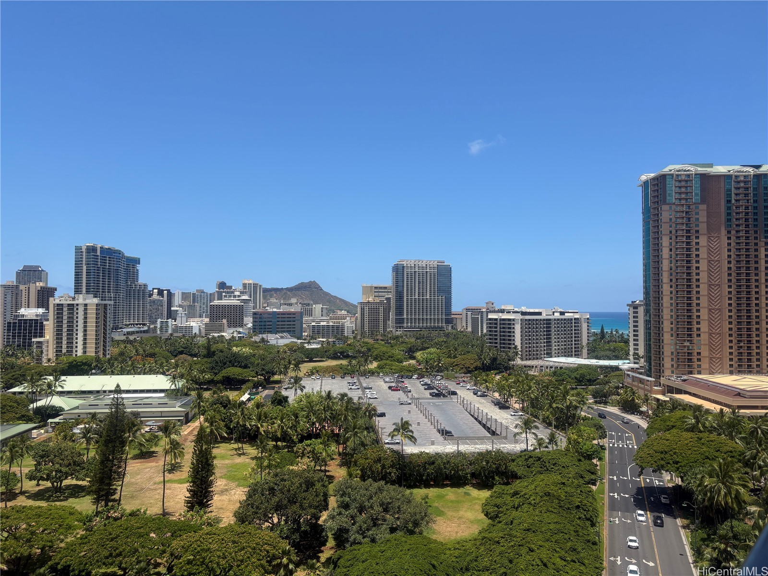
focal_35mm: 26
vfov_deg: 53.1
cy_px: 288
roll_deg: +0.6
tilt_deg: +1.8
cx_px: 384
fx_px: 577
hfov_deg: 67.3
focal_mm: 5.96
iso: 50
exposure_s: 1/3623
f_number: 1.6
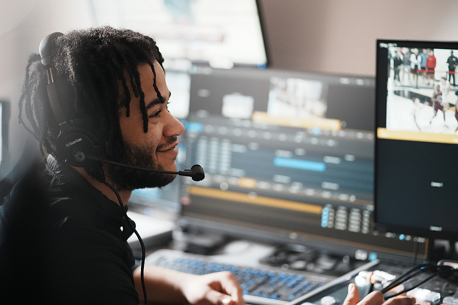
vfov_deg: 16.1
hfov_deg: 23.9
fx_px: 1081
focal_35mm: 85
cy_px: 152
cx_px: 229
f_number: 1.8
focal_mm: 85
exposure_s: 1/160
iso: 3200
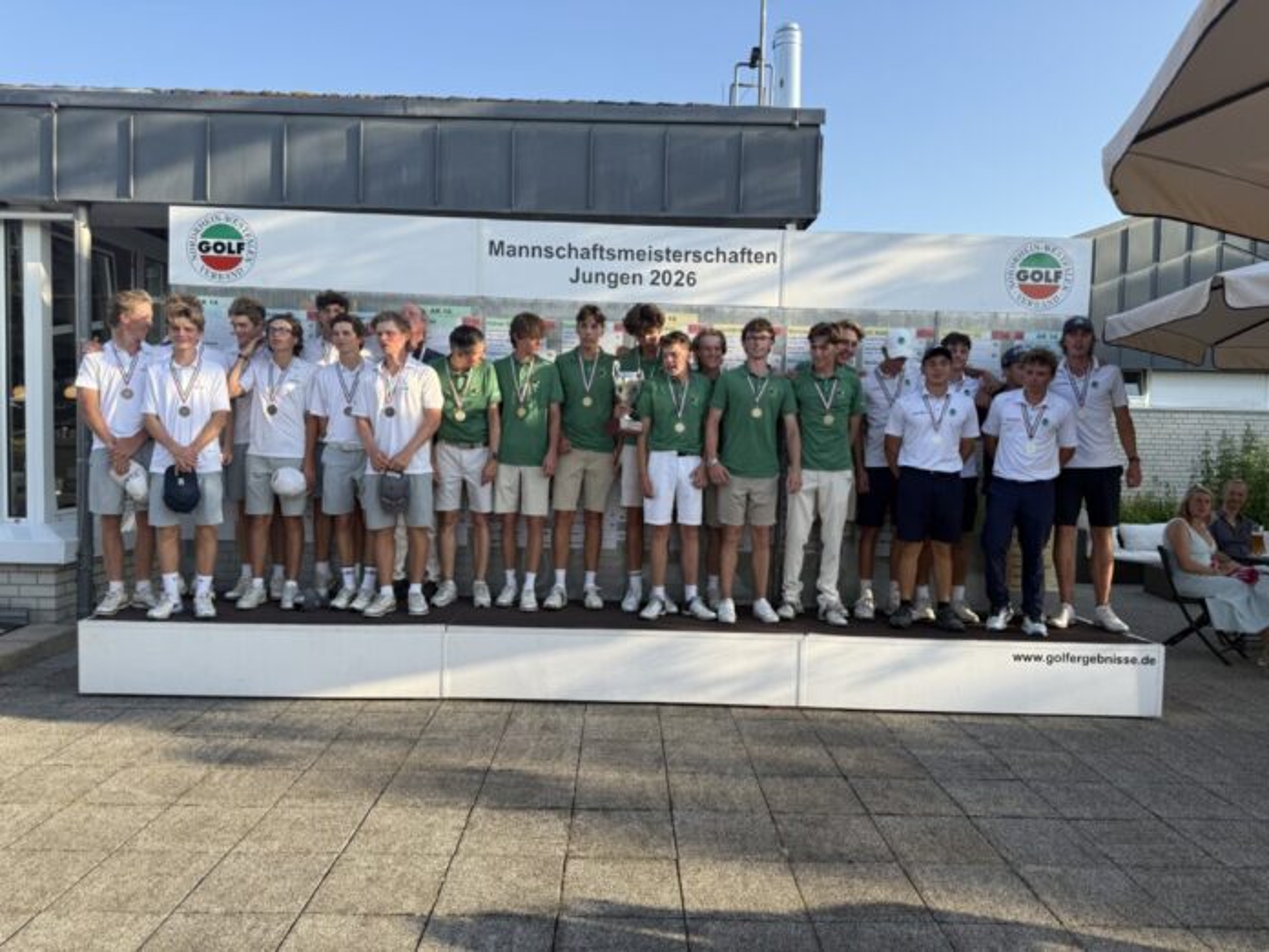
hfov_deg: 71.6
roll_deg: -1.2
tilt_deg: -1.9
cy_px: 476
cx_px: 634
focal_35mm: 24
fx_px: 880
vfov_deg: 56.8
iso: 80
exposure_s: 1/1250
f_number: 1.78
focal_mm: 6.76
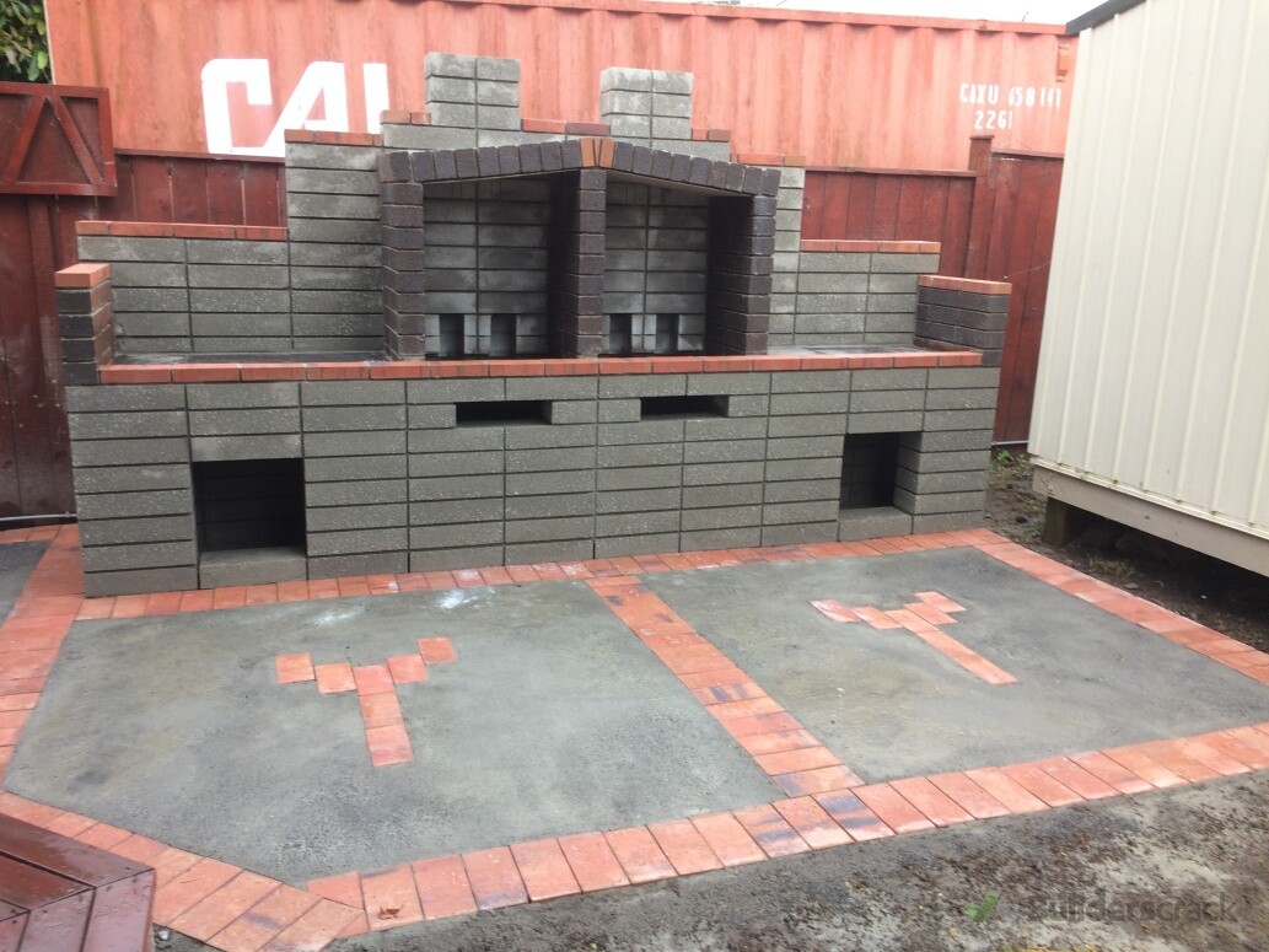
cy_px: 476
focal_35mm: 29
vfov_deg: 48.2
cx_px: 634
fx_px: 1063
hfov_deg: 61.7
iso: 40
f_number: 2.2
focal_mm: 4.15
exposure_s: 1/50
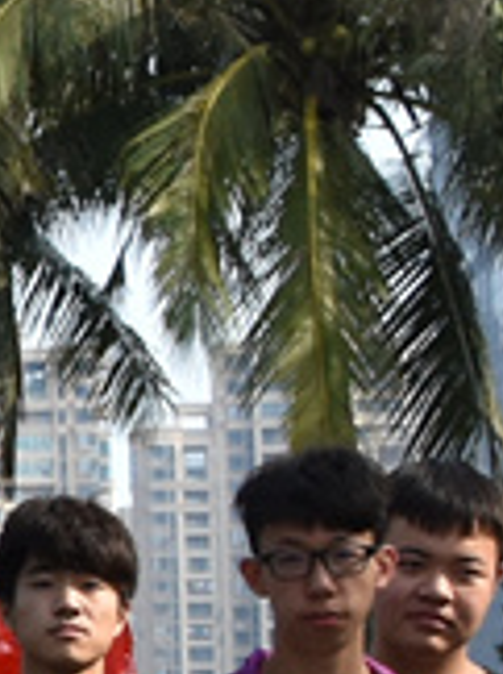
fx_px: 5711
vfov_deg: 6.7
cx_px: -1434
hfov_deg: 4.6
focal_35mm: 294
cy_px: 453
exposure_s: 1/1600
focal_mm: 22
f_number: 6.3
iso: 400
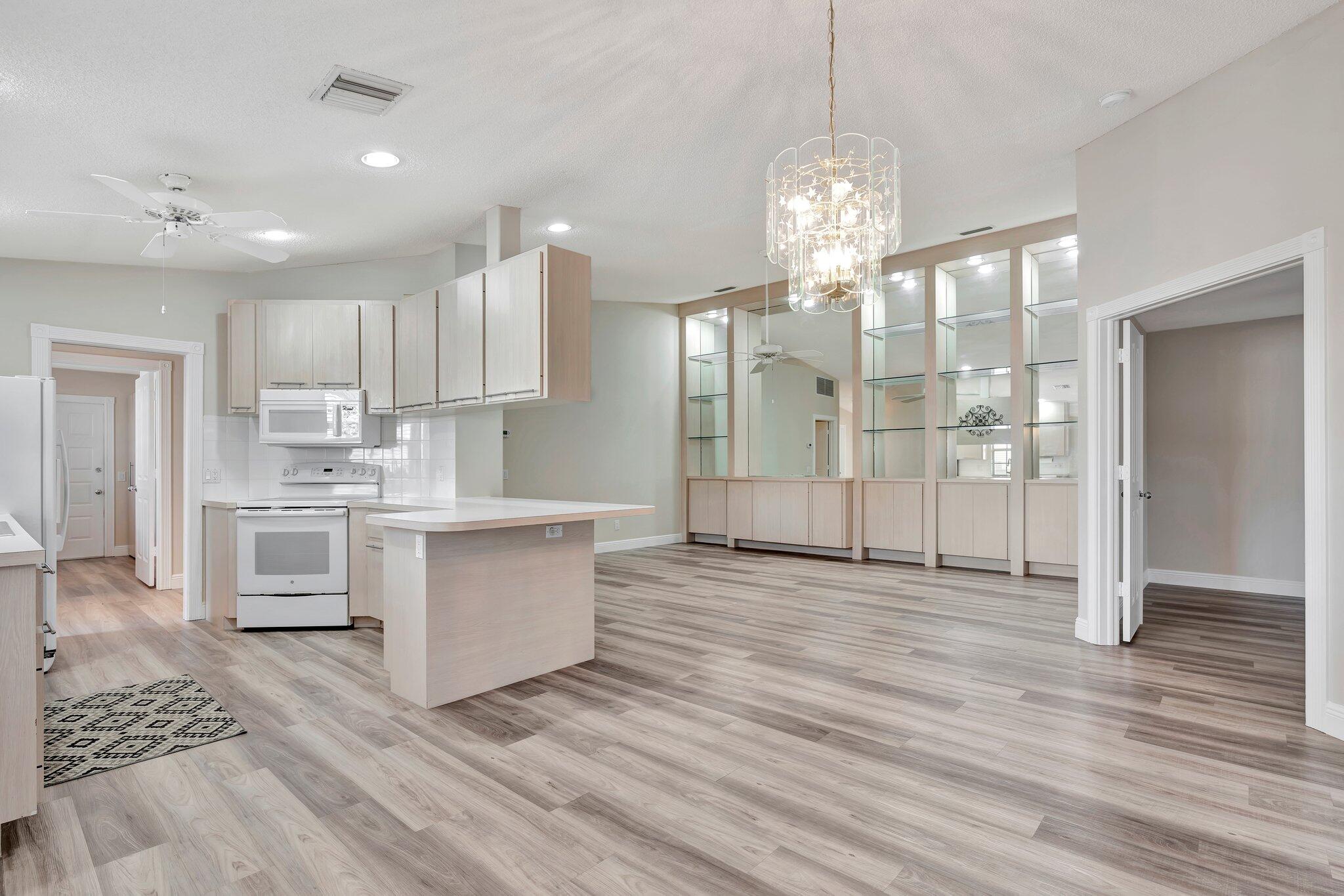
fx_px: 635
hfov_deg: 93.3
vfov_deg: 70.4
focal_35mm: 17
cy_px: 448
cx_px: 672
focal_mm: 17
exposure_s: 1/4
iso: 100
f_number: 5.6
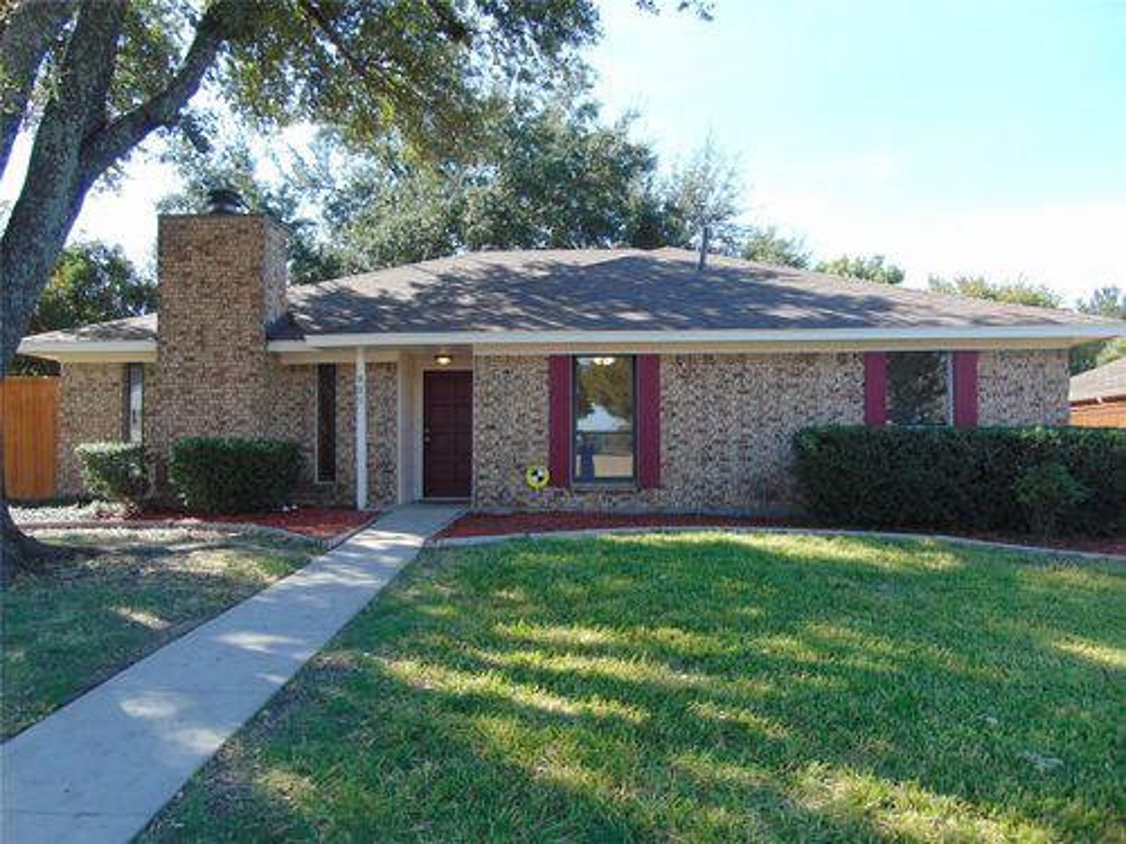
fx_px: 813
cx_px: 563
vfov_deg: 54.9
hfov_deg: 69.4
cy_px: 422
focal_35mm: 25
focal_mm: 4.5
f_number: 3
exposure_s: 1/250
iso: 80
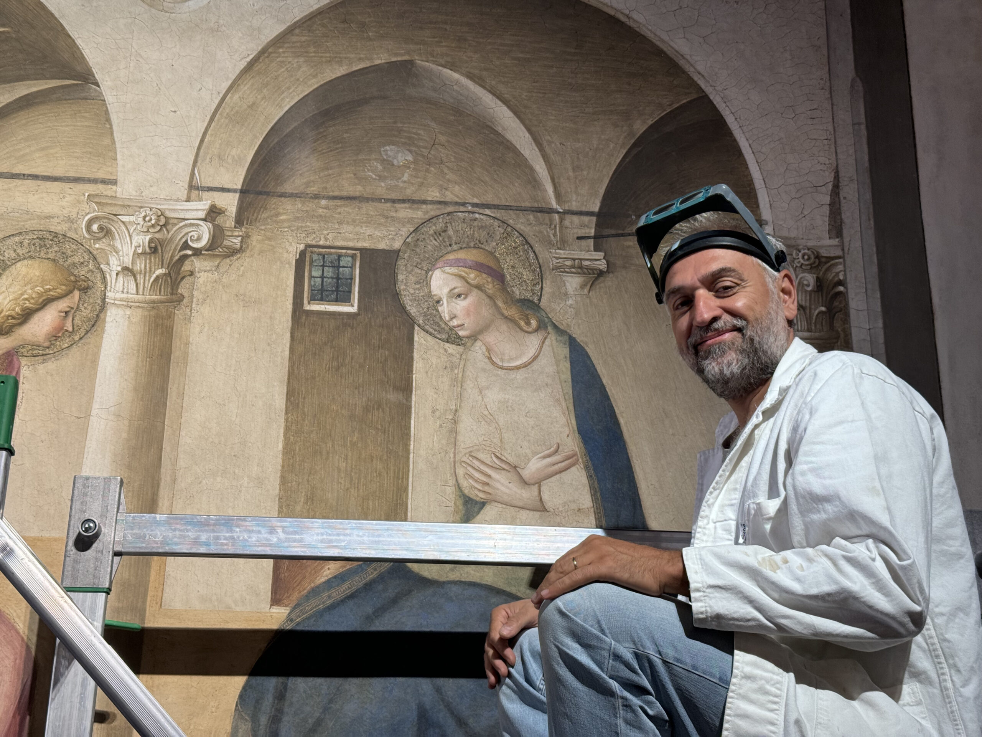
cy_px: 368
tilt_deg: +20.4
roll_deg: -0.4
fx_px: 1362
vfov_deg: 30.3
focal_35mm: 48
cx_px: 491
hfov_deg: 39.7
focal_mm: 6.76
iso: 100
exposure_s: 1/100
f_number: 1.78
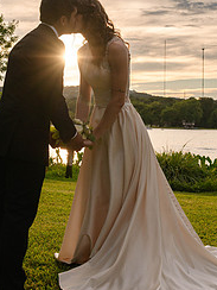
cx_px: 78
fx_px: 518
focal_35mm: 62
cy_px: 86
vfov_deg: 30.8
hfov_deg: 23.6
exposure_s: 1/1600
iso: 400
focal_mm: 35
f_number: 8
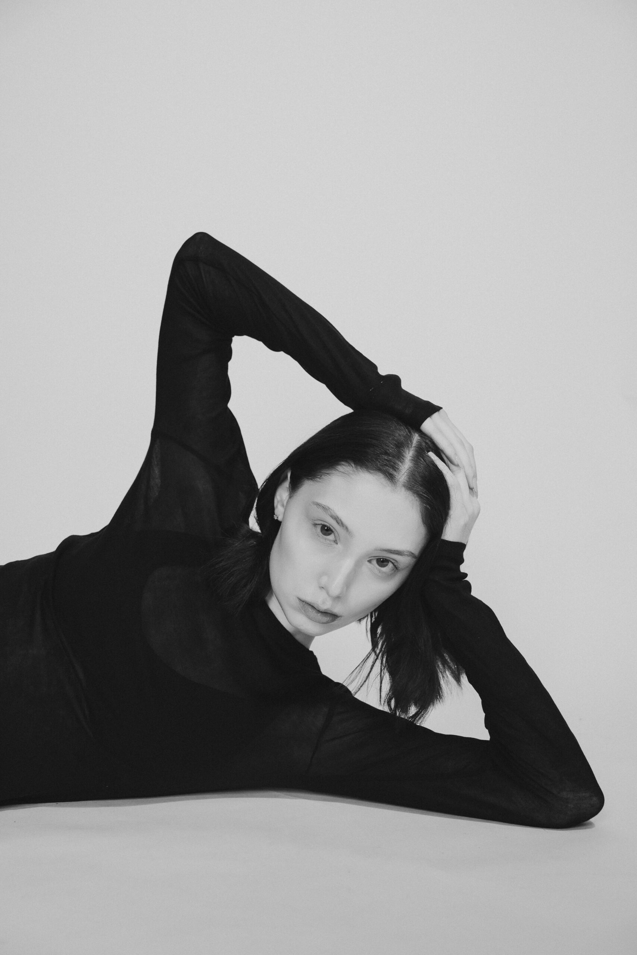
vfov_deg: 42.0
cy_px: 478
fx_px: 1245
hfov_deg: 28.7
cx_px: 318
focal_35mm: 47
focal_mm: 46.9
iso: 1600
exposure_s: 1/125
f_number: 5
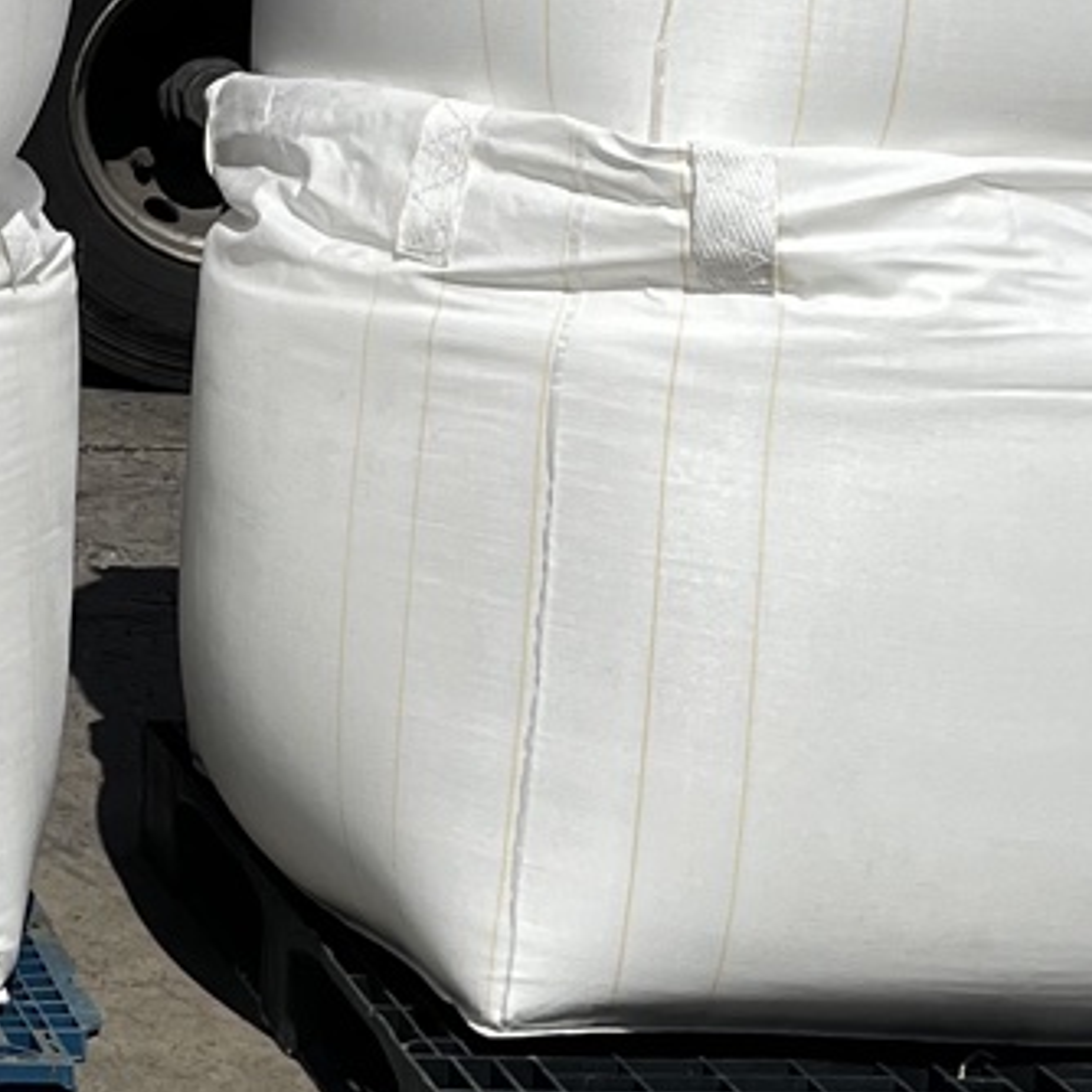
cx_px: -732
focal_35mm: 110
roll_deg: -0.7
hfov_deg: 14.4
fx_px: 3926
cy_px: -173
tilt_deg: -3.8
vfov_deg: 15.3
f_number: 1.6
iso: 50
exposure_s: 1/10870
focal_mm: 5.1
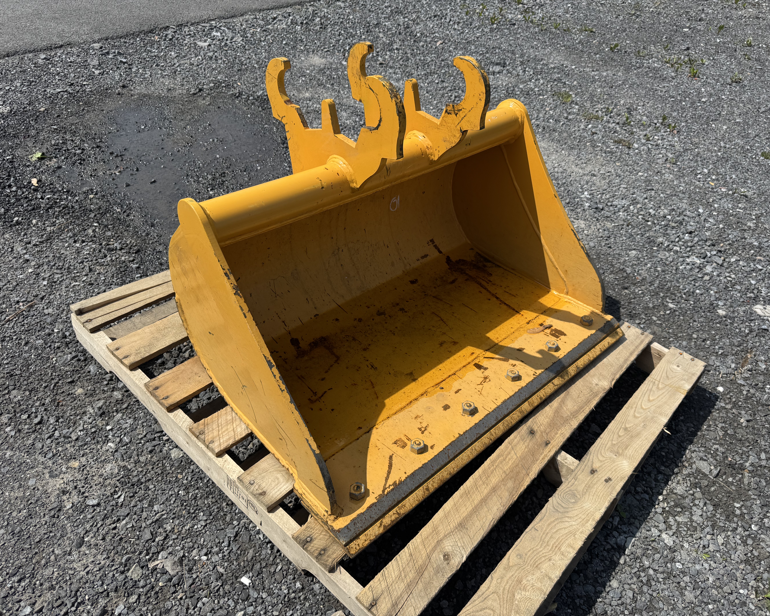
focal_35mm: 25
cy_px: 308
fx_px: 570
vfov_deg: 56.8
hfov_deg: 68.0
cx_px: 408
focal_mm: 6.76
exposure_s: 1/4950
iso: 80
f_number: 1.78
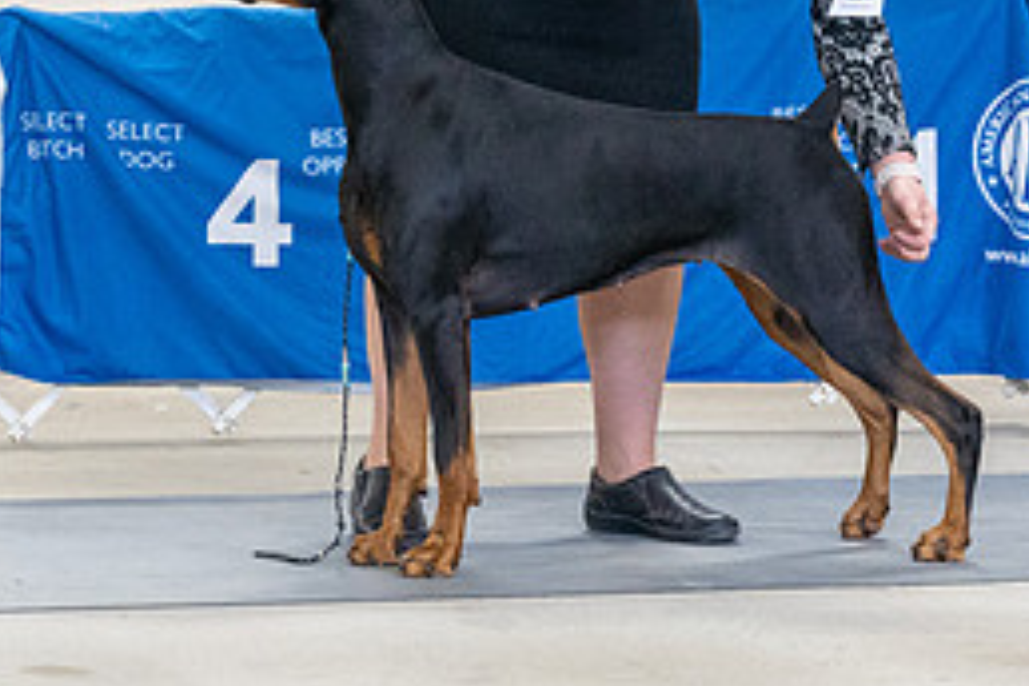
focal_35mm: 371
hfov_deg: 5.6
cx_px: 487
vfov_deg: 3.7
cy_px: 34
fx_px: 10604
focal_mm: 165
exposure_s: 1/320
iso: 6400
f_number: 3.5
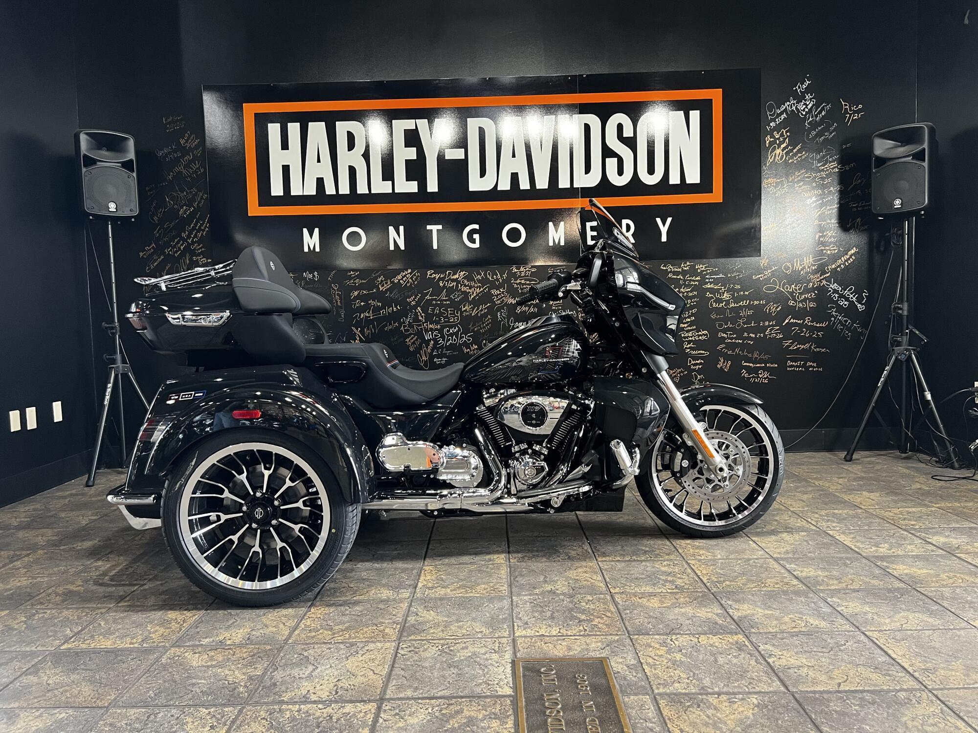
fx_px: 735
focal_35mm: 26
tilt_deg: -4.8
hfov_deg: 67.3
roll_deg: +1.6
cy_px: 366
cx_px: 489
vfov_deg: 53.1
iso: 200
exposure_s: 1/60
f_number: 1.5
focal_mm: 5.7
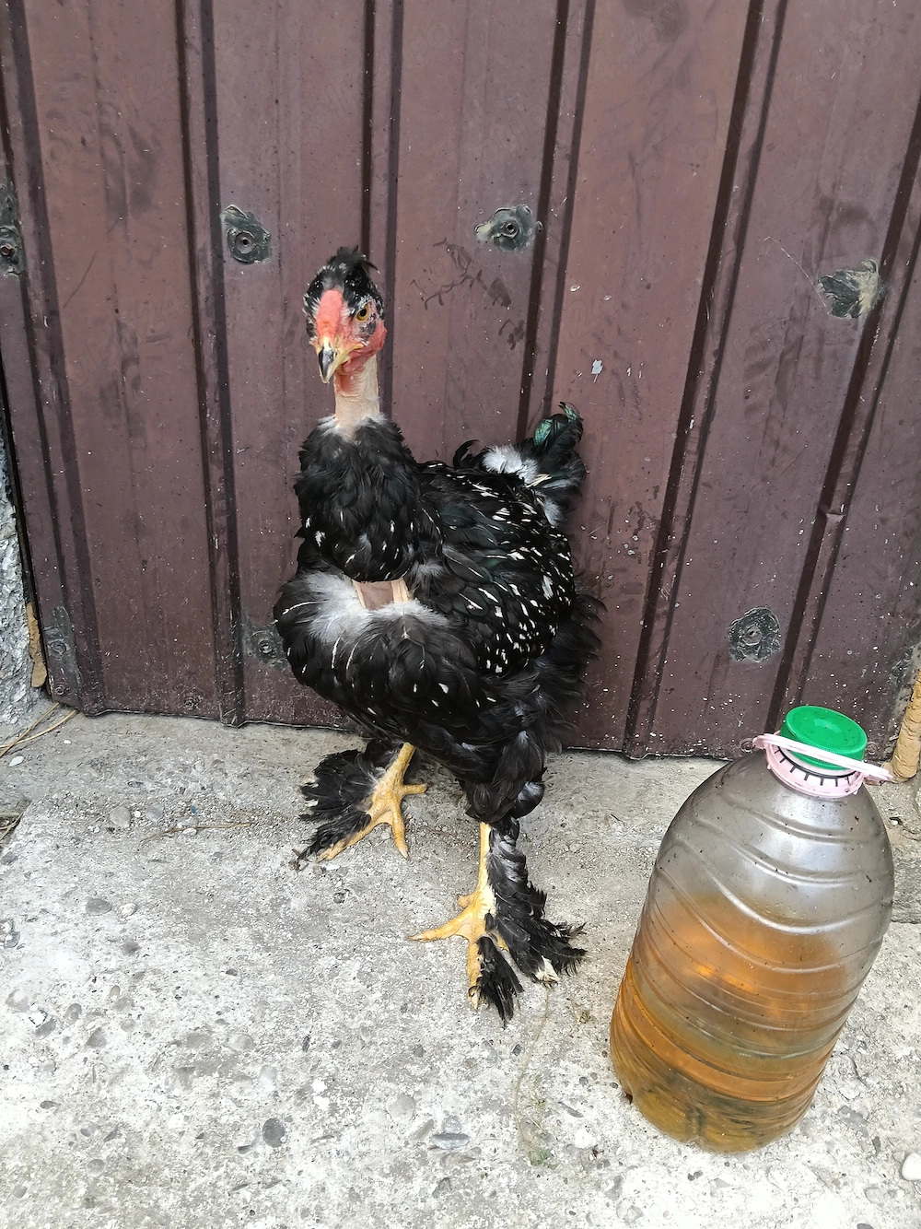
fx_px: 958
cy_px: 614
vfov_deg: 65.3
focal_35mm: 27
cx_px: 460
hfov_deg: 51.3
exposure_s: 1/50
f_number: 1.8
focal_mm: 3.98
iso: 64
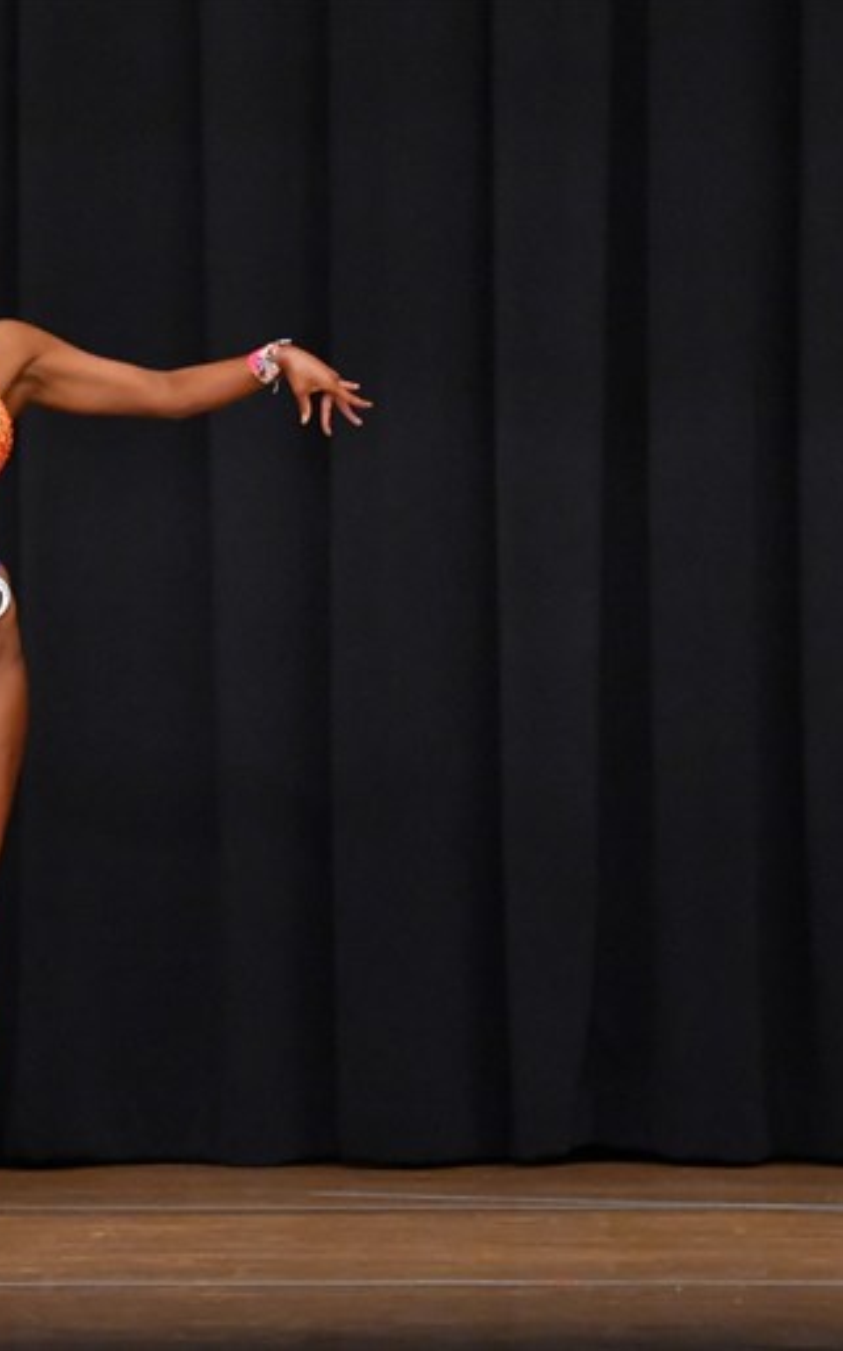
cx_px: -22
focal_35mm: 369
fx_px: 13572
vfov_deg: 5.7
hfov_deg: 3.6
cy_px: 676
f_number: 5.6
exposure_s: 1/400
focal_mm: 160
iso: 8000
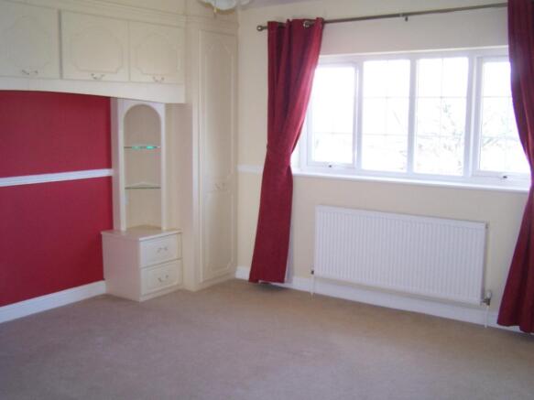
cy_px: 200
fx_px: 586
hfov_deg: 49.0
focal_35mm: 38
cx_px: 267
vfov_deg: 37.7
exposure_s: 1/60
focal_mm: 6.3
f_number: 2.8
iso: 140
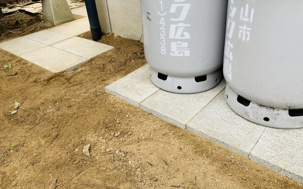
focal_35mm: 28
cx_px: 152
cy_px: 90
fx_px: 231
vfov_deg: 44.5
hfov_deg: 66.5
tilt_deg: -30.7
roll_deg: +5.8
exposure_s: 1/200
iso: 25
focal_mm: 4.25
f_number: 1.8
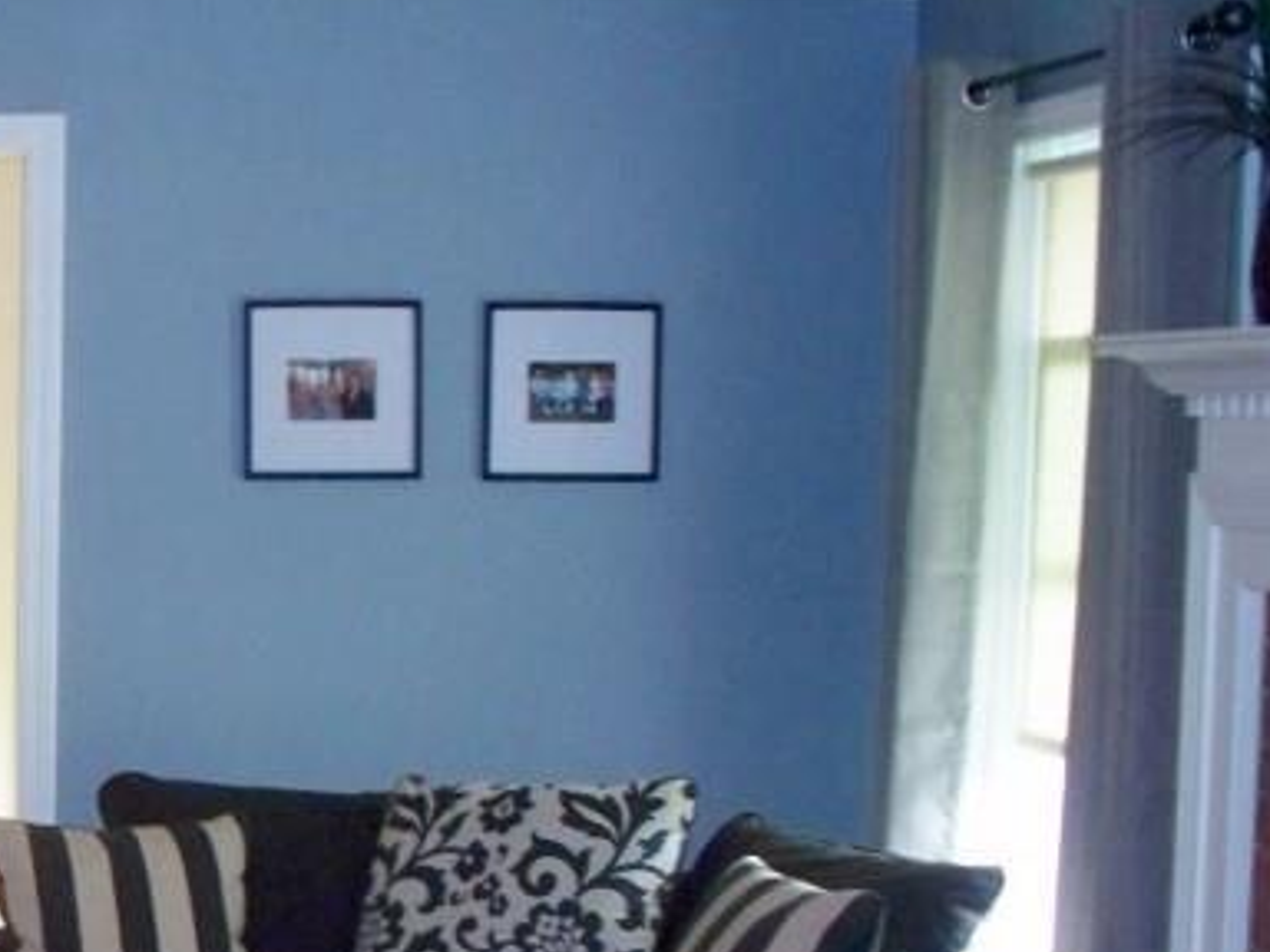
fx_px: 3522
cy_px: 840
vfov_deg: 15.2
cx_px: -364
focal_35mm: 96
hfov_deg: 19.0
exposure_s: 1/40
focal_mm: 7.54
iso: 200
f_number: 2.8
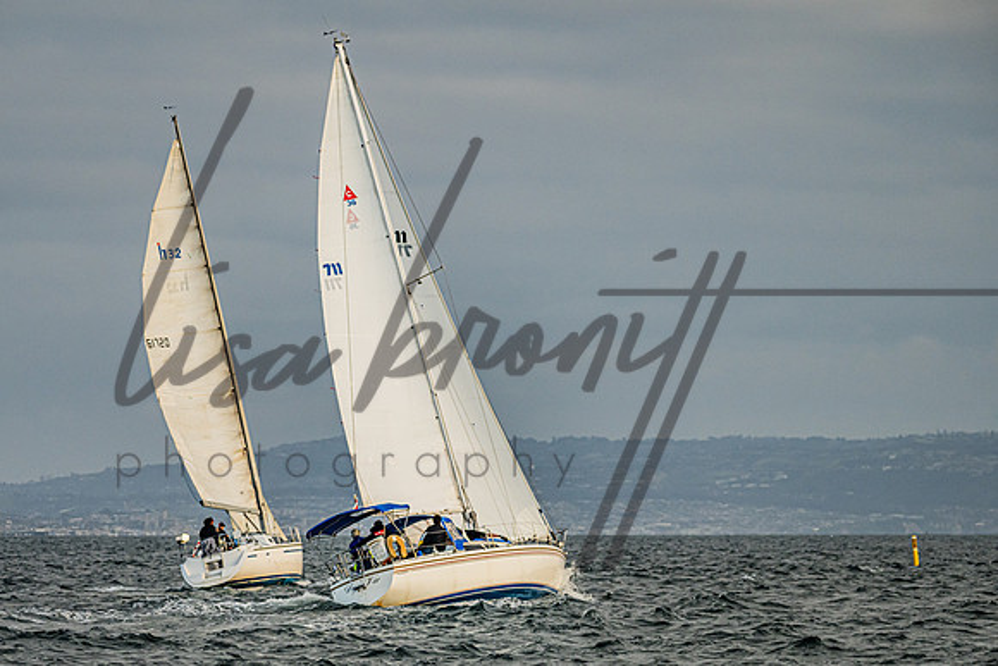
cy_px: 423
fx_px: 5947
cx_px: 441
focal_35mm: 214
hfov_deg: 9.6
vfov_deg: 6.4
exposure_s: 1/2500
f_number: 4.8
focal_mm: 160
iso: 640
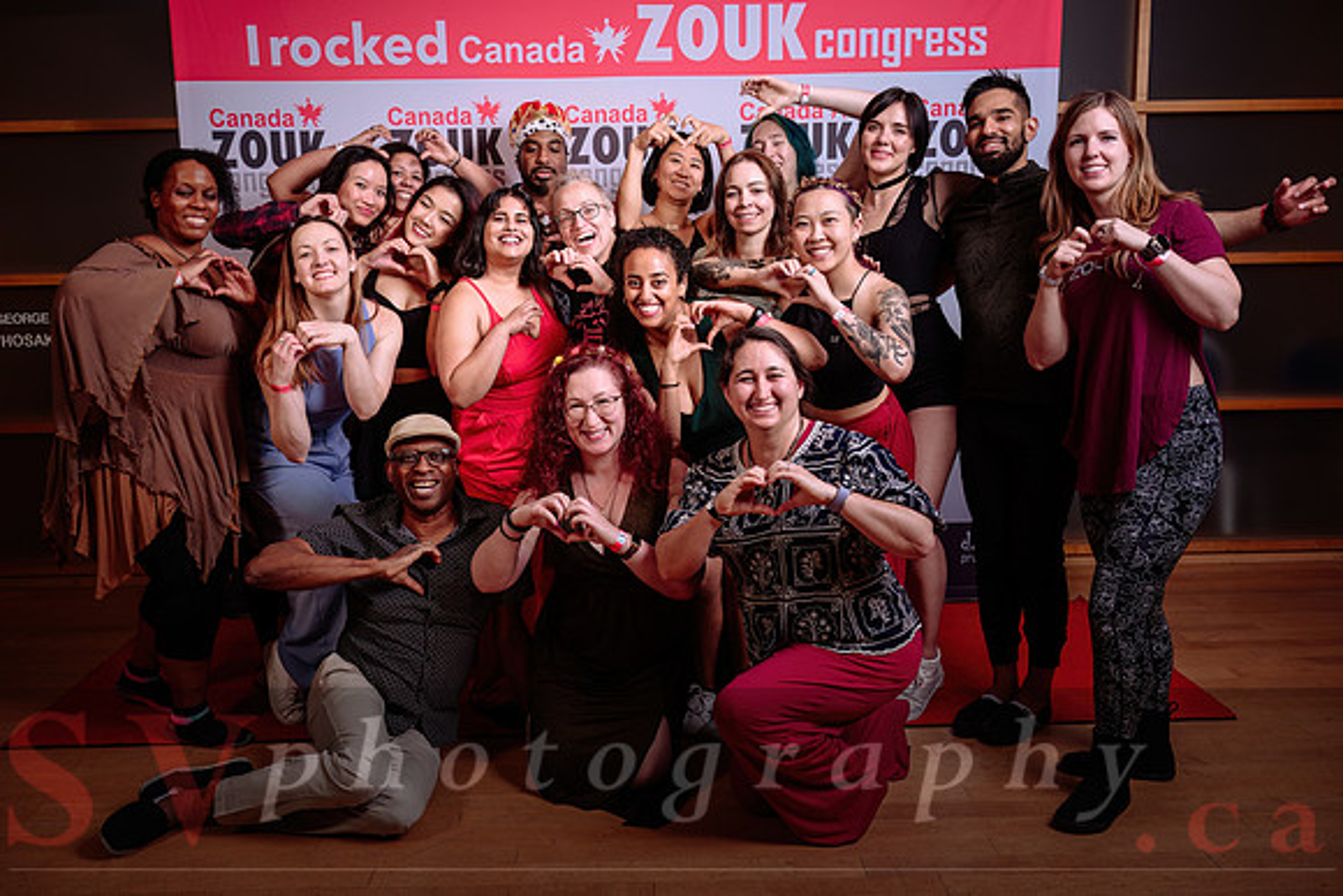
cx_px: 640
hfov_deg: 55.6
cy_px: 450
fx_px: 1274
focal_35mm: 34
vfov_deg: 38.8
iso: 100
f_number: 5.6
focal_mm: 31.5
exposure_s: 1/160
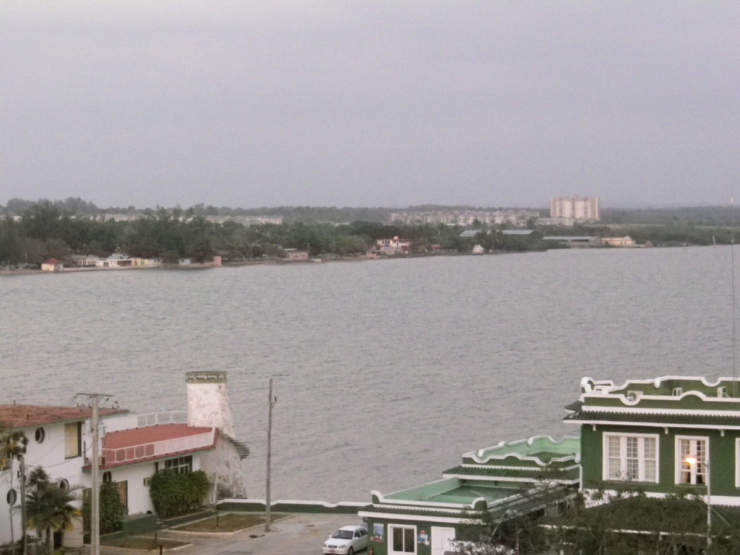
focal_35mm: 101
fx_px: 2159
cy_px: 278
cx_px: 370
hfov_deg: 19.4
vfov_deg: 14.6
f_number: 5.3
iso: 800
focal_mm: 17.9
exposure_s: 1/80
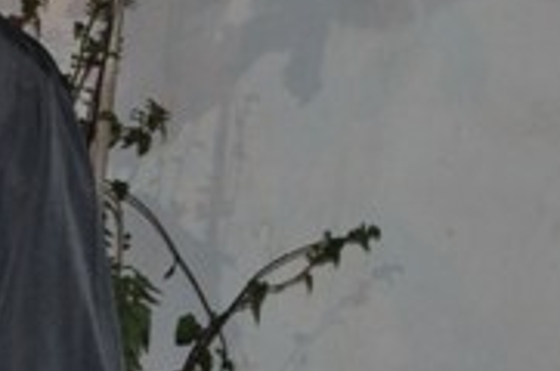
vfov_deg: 9.9
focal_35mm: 138
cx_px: -285
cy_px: 42
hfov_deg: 13.9
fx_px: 2143
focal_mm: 26
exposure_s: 1/60
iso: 800
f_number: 4
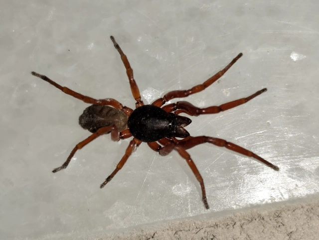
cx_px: 160
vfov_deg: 16.1
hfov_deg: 21.3
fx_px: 848
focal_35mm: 92
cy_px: 120
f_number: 1.65
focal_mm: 6.19
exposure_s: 1/100
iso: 125
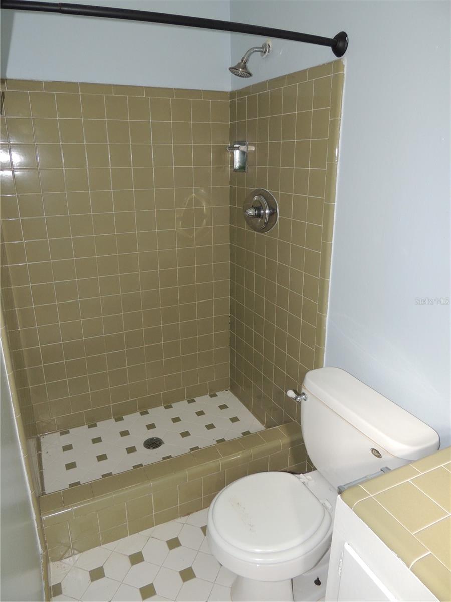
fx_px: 417
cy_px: 301
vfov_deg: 71.6
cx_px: 226
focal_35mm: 24
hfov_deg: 56.8
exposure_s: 1/30
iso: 200
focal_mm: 4.3
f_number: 3
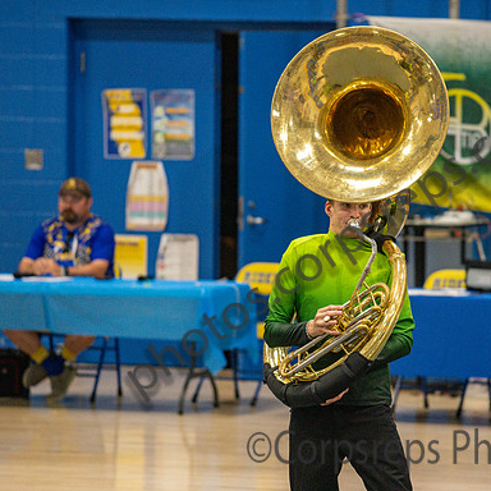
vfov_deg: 5.5
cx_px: 329
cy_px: 278
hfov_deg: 5.5
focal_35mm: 319
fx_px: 5119
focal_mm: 200
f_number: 4
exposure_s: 1/500
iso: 6400
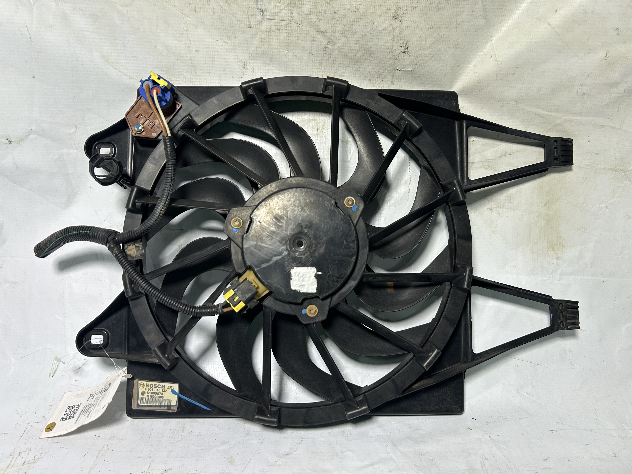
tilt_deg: -26.4
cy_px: 237
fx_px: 475
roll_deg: -1.6
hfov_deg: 67.3
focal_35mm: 26
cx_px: 316
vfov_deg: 53.1
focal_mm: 5.7
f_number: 1.5
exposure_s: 1/311
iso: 50
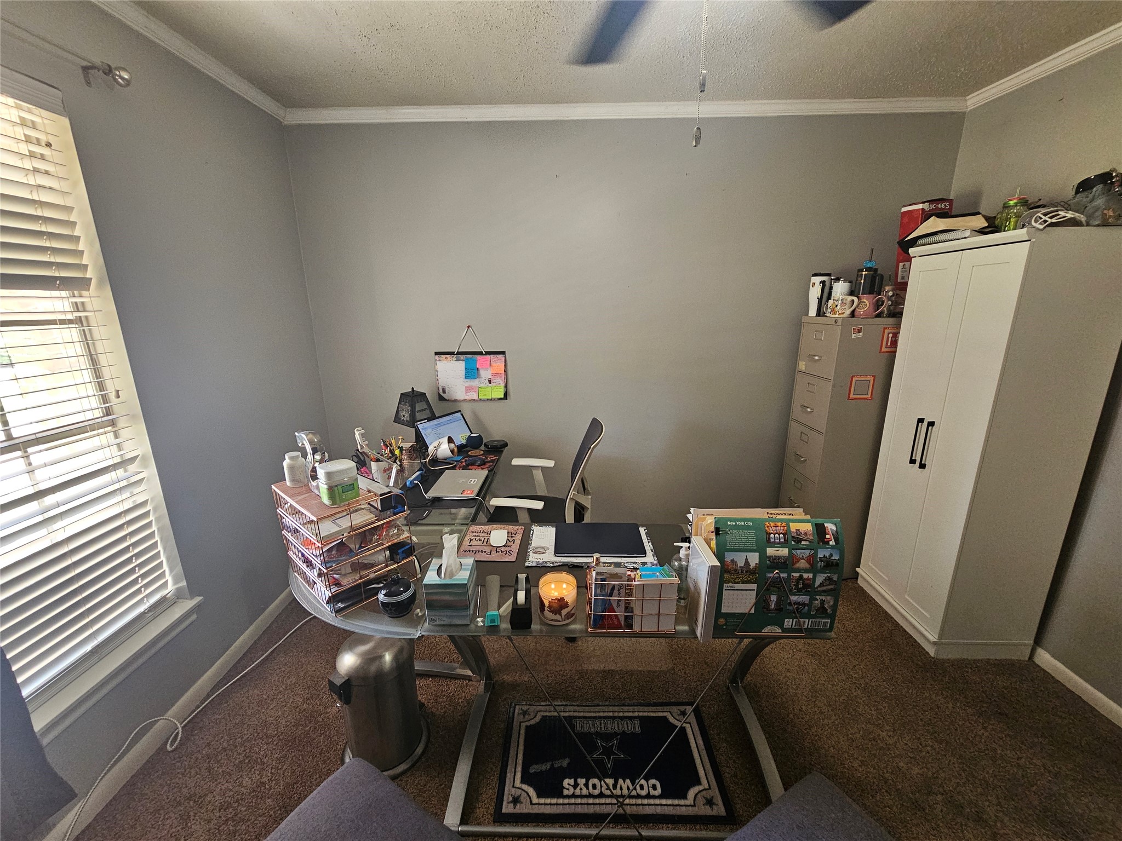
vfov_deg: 89.9
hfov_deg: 106.2
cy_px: 420
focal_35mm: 13
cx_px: 561
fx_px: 421
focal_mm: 2.2
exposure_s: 1/40
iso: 320
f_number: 2.2
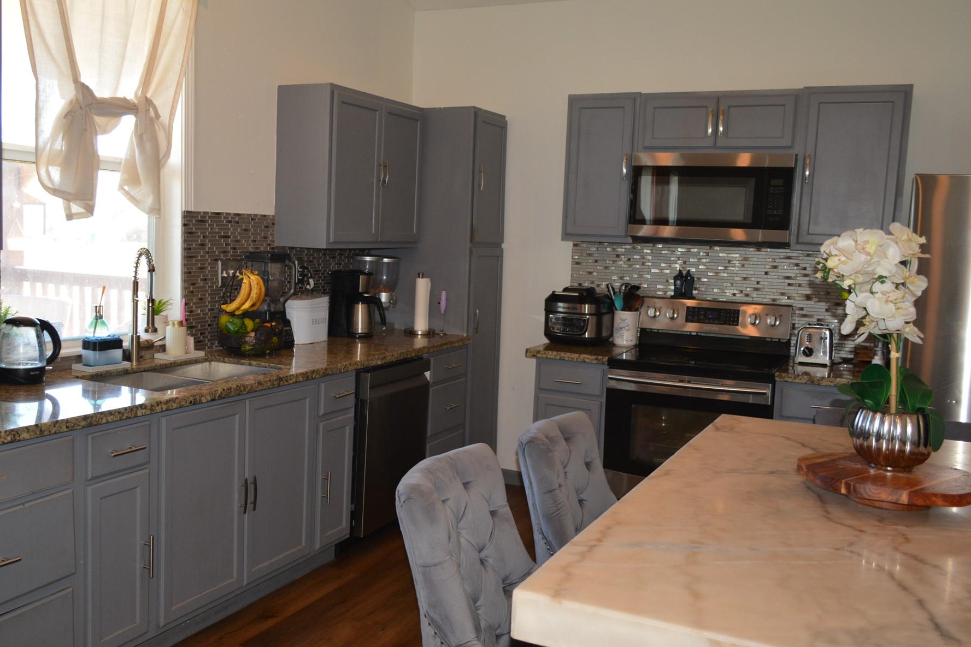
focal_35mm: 33
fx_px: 890
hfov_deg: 57.0
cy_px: 322
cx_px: 417
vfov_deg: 40.0
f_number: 3.5
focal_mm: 18
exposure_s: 1/60
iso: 400
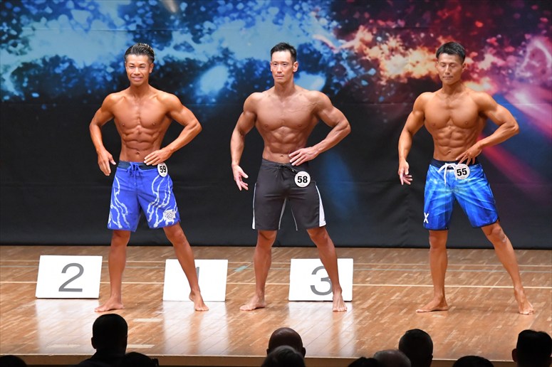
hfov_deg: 9.2
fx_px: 3448
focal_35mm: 225
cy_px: 184
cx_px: 276
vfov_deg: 6.1
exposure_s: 1/400
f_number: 5.6
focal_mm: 150
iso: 8000
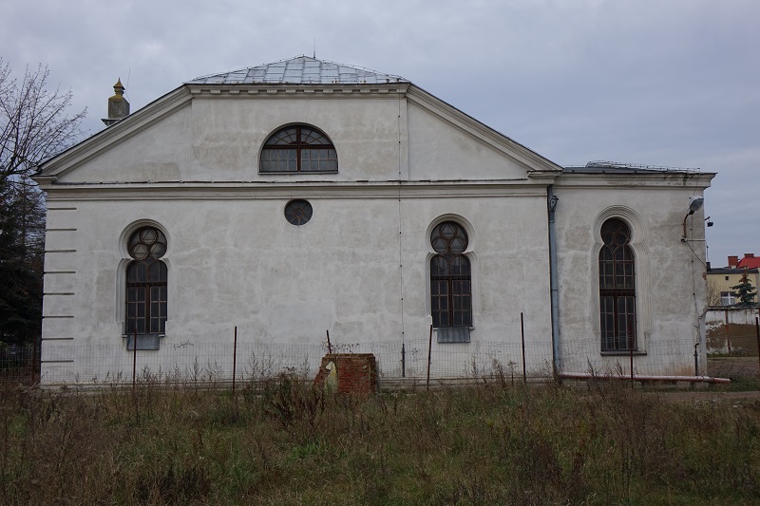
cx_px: 380
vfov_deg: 35.9
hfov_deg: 51.9
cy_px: 253
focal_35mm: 37
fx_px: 781
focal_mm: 13.65
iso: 125
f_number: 3.5
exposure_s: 1/200
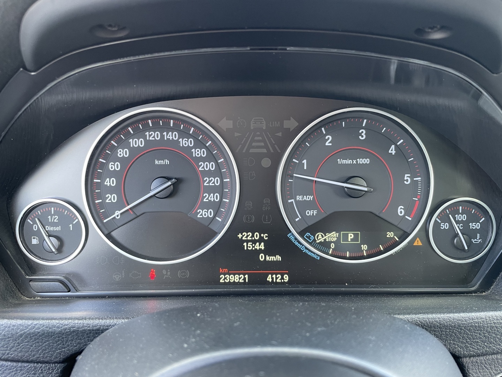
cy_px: 188
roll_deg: +0.0
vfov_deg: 53.1
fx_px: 377
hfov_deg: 67.3
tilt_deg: -18.4
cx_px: 251
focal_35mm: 26
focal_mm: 4.2
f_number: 1.6
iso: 125
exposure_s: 1/68
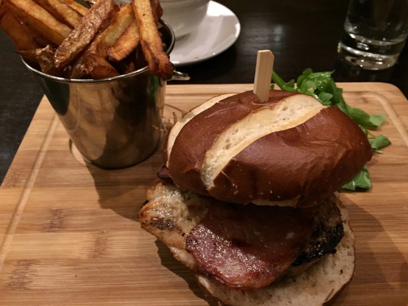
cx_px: 205
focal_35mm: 30
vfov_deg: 46.8
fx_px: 354
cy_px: 157
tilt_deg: -45.0
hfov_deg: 59.9
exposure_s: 1/17
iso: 500
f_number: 2.2
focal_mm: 4.15
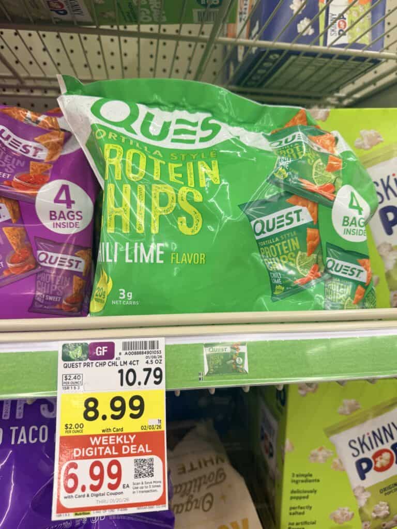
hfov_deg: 56.8
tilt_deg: -10.1
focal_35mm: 24
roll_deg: -0.3
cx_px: 198
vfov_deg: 71.6
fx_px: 367
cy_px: 264
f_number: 1.78
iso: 80
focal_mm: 6.76
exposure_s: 1/64
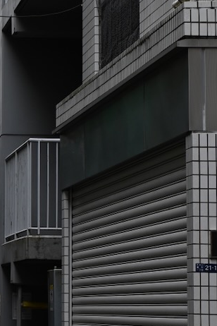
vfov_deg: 14.1
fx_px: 1314
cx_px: -206
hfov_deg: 8.9
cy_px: 207
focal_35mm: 145
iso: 200
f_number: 7.1
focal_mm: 35
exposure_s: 1/320
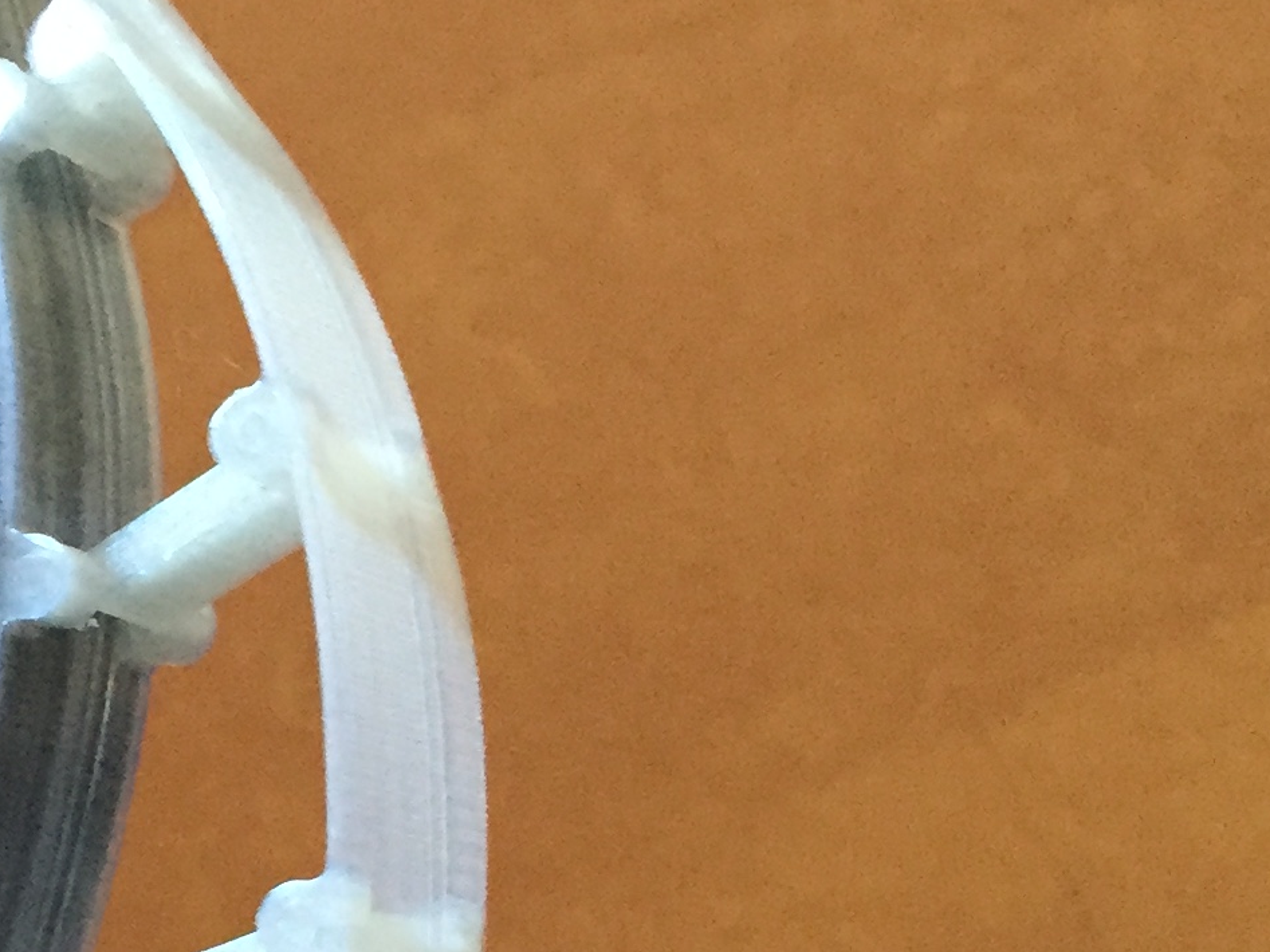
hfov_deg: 18.4
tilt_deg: -67.9
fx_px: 3668
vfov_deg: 14.6
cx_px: -325
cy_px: 858
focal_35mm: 100
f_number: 2.2
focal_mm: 4.15
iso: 250
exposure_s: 1/33
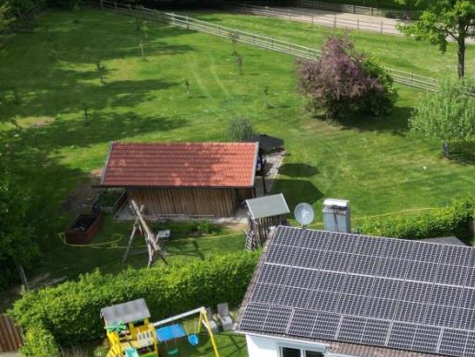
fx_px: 810
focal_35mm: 59
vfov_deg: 23.4
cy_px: 385
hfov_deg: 31.4
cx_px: 410
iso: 150
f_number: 1.7
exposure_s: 1/3200
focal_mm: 6.72
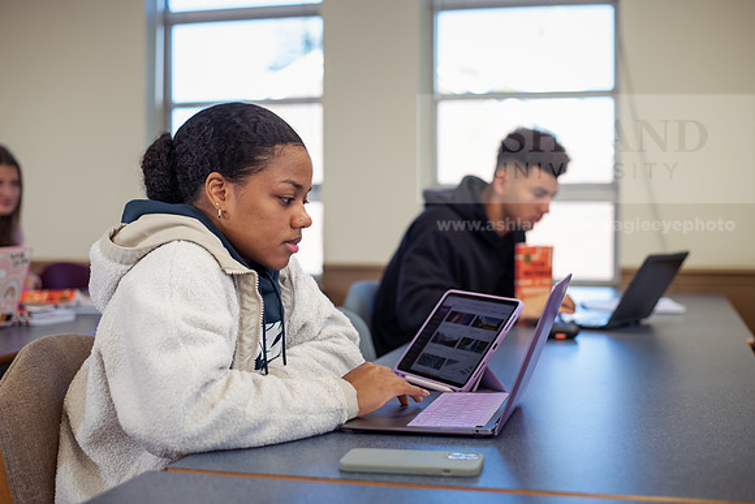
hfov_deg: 39.6
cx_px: 378
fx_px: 1049
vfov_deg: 27.0
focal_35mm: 50
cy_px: 252
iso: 800
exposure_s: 1/200
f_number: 2.5
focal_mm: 50
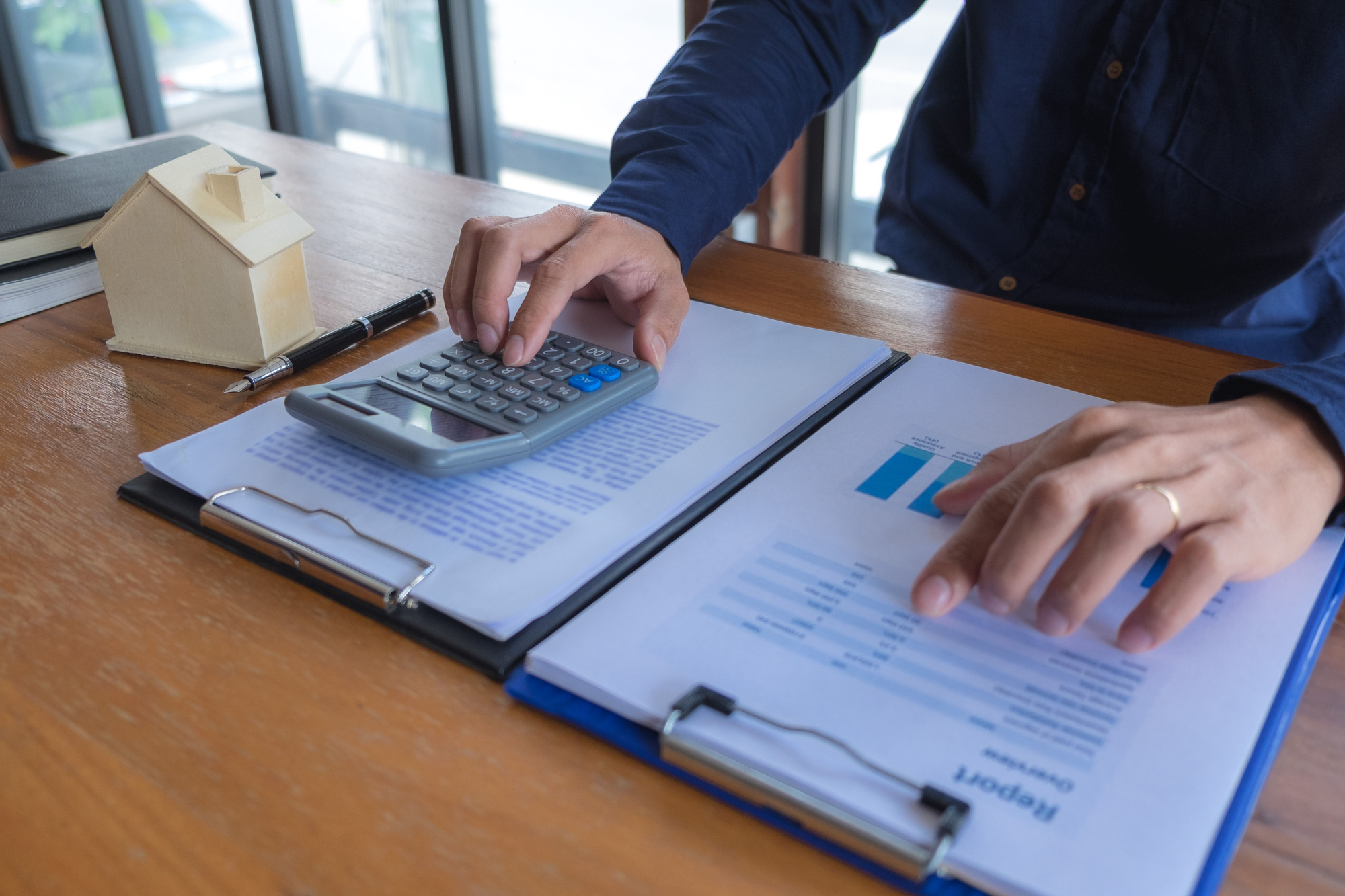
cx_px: 672
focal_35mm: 32
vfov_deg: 41.1
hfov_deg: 58.7
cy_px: 448
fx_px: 1195
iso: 320
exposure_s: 1/125
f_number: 3.2
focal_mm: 21.4
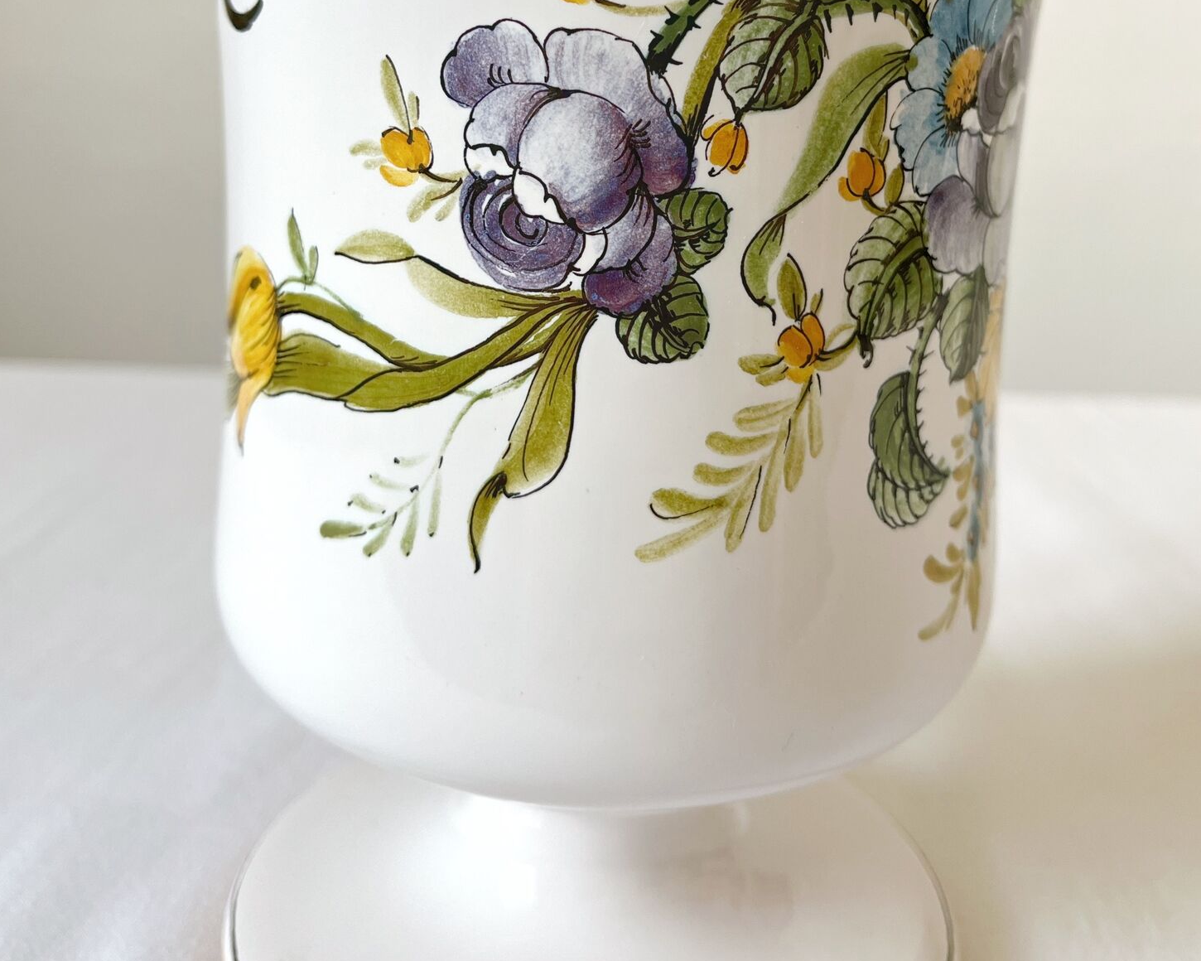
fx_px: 1244
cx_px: 617
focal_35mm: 35
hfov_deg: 51.5
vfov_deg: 40.8
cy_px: 216
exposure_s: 1/121
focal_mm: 5.1
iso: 100
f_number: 1.6
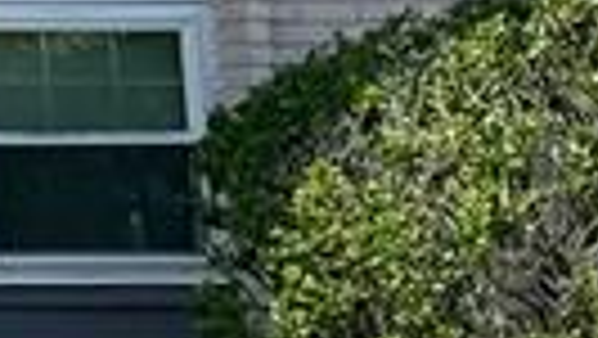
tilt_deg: +10.5
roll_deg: +0.6
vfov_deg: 5.9
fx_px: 3189
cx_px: -1344
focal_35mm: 201
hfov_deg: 8.5
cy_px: -383
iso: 80
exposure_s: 1/8130
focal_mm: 6.76
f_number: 1.78
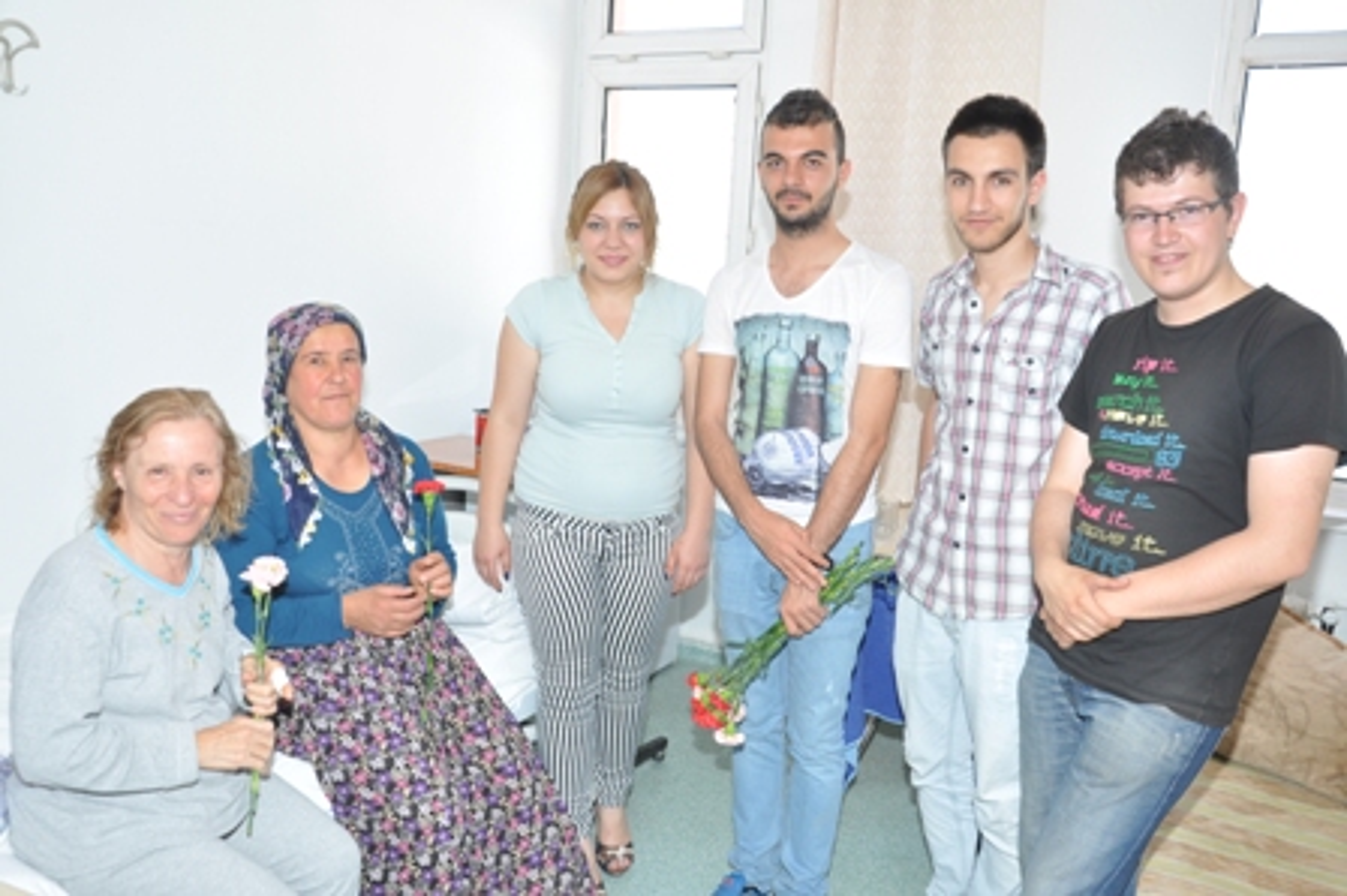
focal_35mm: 32
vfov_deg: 41.7
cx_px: 674
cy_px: 448
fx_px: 1178
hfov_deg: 59.5
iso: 360
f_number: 5.6
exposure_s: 1/125
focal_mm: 21
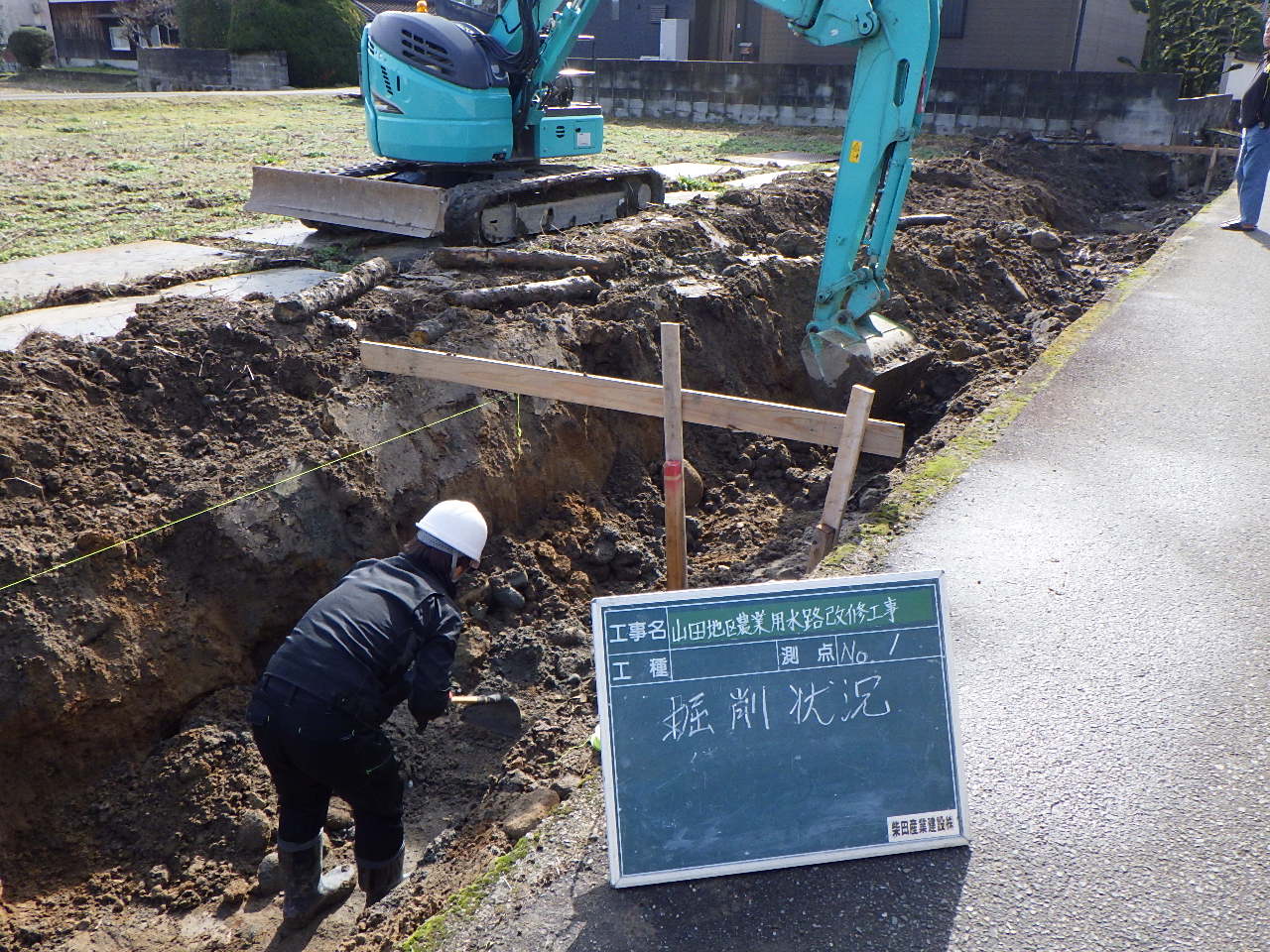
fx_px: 1027
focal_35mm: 28
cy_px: 476
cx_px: 635
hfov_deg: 63.4
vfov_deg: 49.7
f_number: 4.2
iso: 250
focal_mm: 5
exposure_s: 1/500
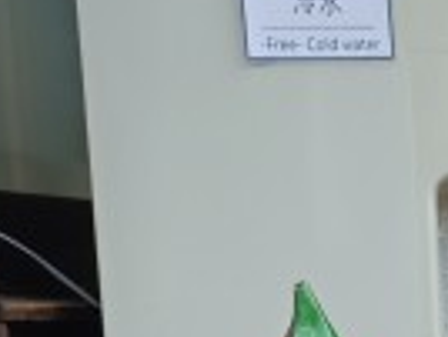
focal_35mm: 183
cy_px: 1018
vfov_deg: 7.2
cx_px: 1080
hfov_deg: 9.6
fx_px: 2373
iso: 50
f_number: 1.65
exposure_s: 1/119
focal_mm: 6.14
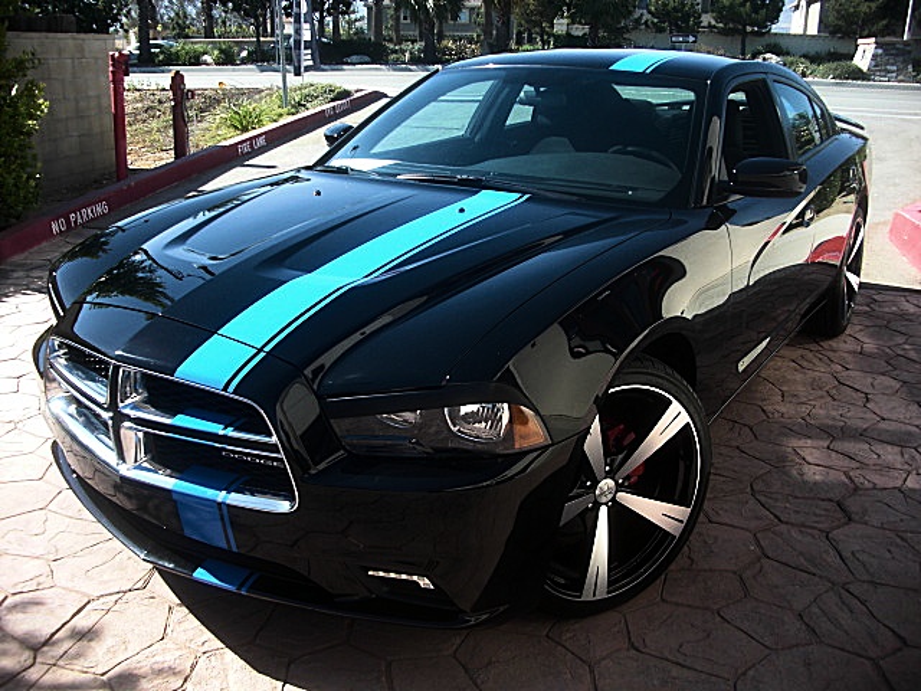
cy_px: 346
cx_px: 460
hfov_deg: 51.4
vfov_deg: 39.7
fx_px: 958
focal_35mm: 36
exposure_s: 1/250
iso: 50
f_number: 2.8
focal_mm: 6.3
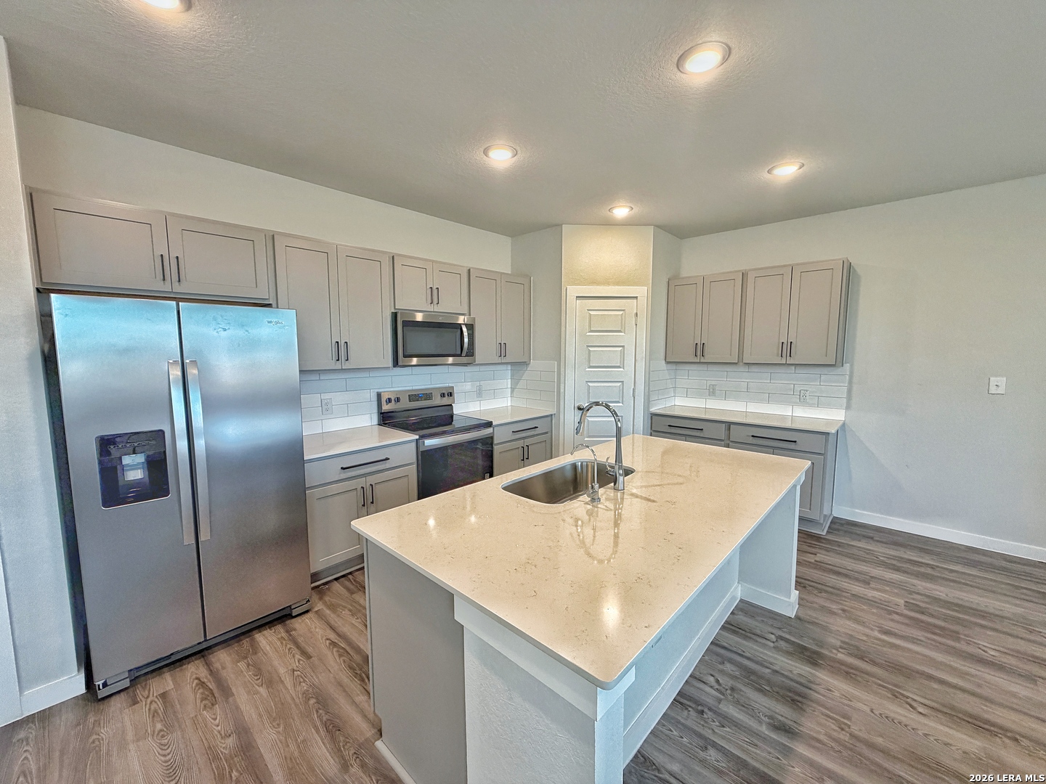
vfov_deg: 85.7
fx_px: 423
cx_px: 523
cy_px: 392
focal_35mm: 14
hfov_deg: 102.1
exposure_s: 1/120
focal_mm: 2.22
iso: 250
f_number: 2.2
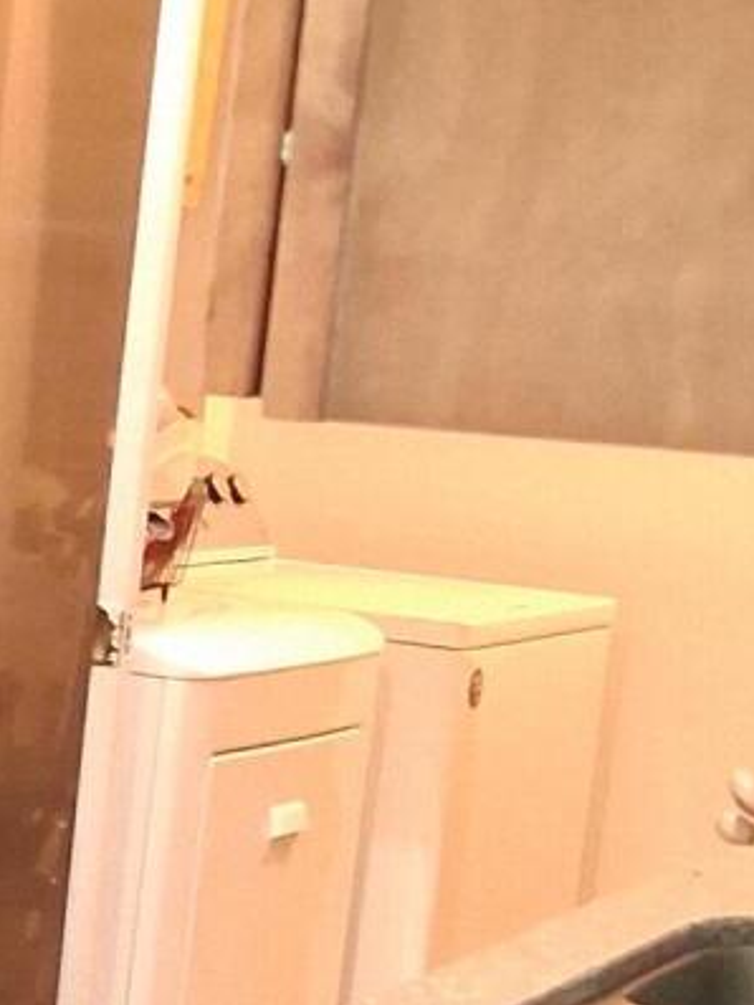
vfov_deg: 15.0
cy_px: 747
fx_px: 3803
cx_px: -901
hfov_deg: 10.2
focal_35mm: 131
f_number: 1.8
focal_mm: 3.98
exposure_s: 1/33
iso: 25
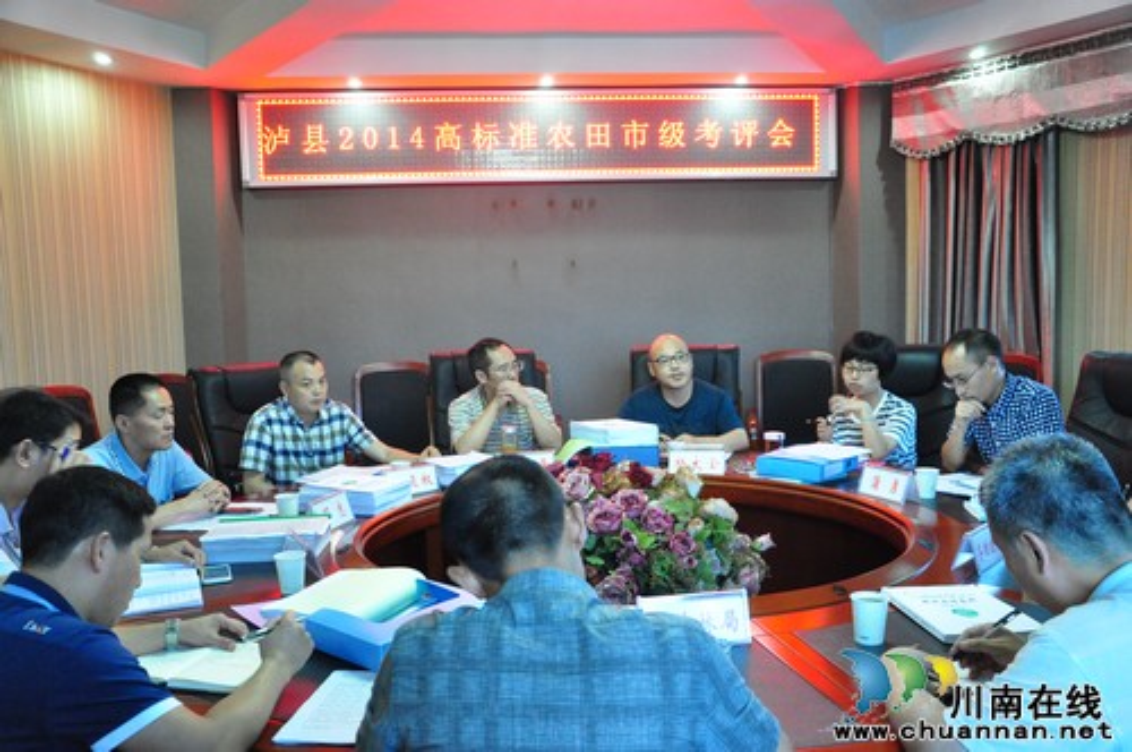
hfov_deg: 57.3
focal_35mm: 33
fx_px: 1036
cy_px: 376
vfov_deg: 39.9
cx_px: 566
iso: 3200
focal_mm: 22
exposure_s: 1/30
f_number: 3.8
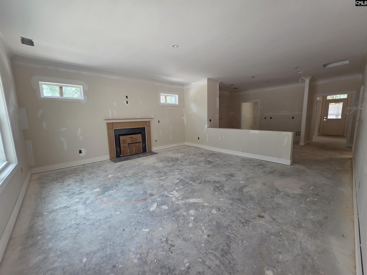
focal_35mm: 13
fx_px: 138
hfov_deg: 106.2
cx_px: 184
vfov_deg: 89.9
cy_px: 138
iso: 100
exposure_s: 1/120
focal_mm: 2.2
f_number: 1.9
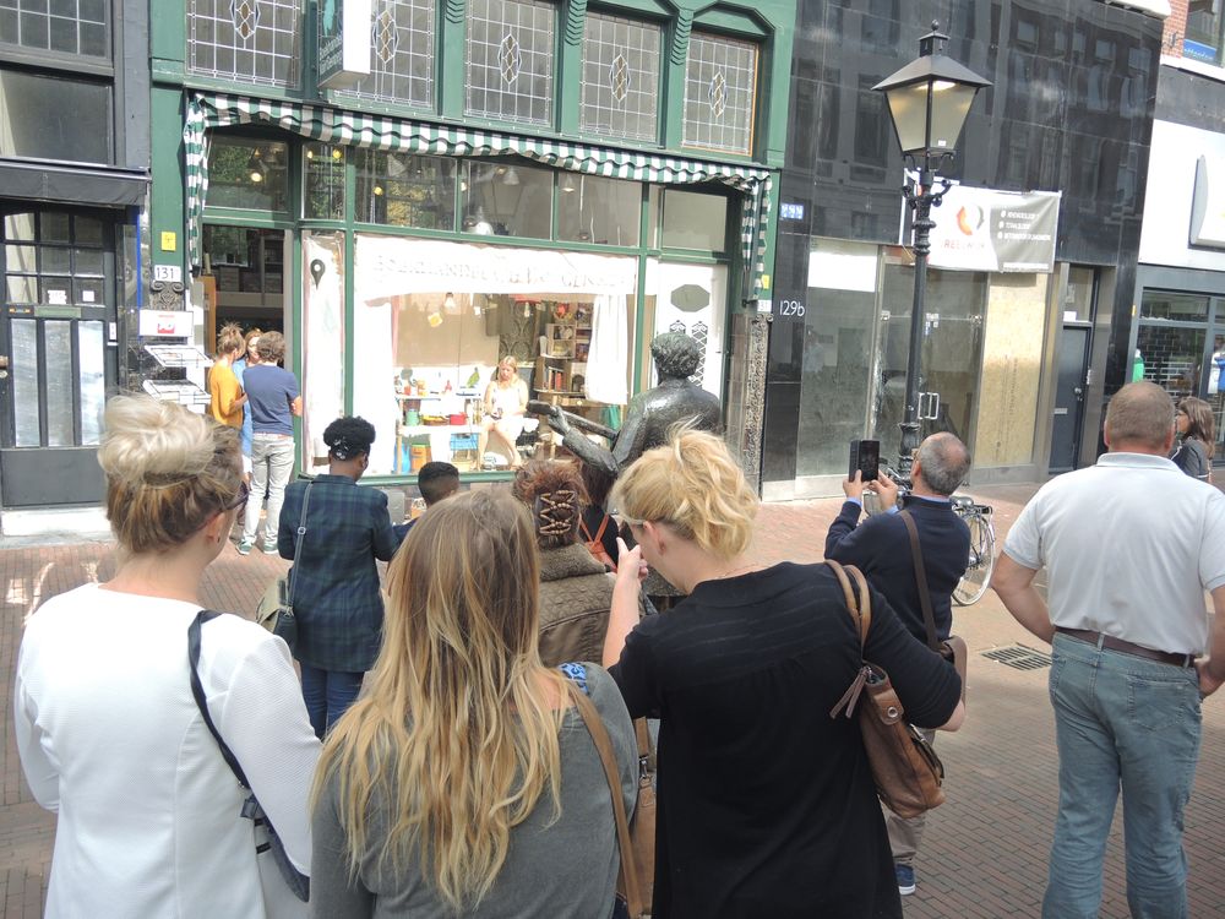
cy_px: 460
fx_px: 991
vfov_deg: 49.7
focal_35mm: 28
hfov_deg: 63.4
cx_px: 612
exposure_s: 1/80
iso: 80
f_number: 2
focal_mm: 6
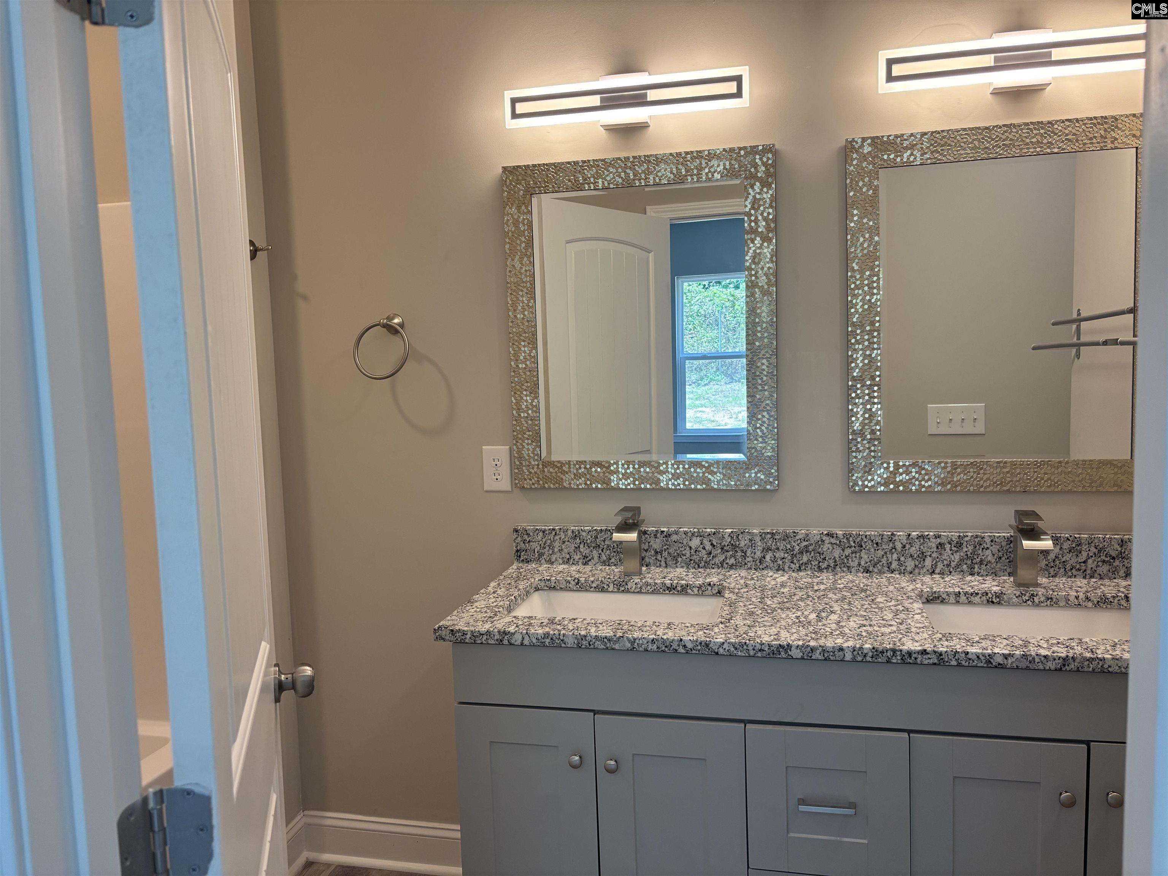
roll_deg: +1.6
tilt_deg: -5.2
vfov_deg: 53.1
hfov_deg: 67.3
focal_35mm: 26
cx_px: 584
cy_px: 438
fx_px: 877
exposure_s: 1/120
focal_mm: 5.96
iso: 80
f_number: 1.6
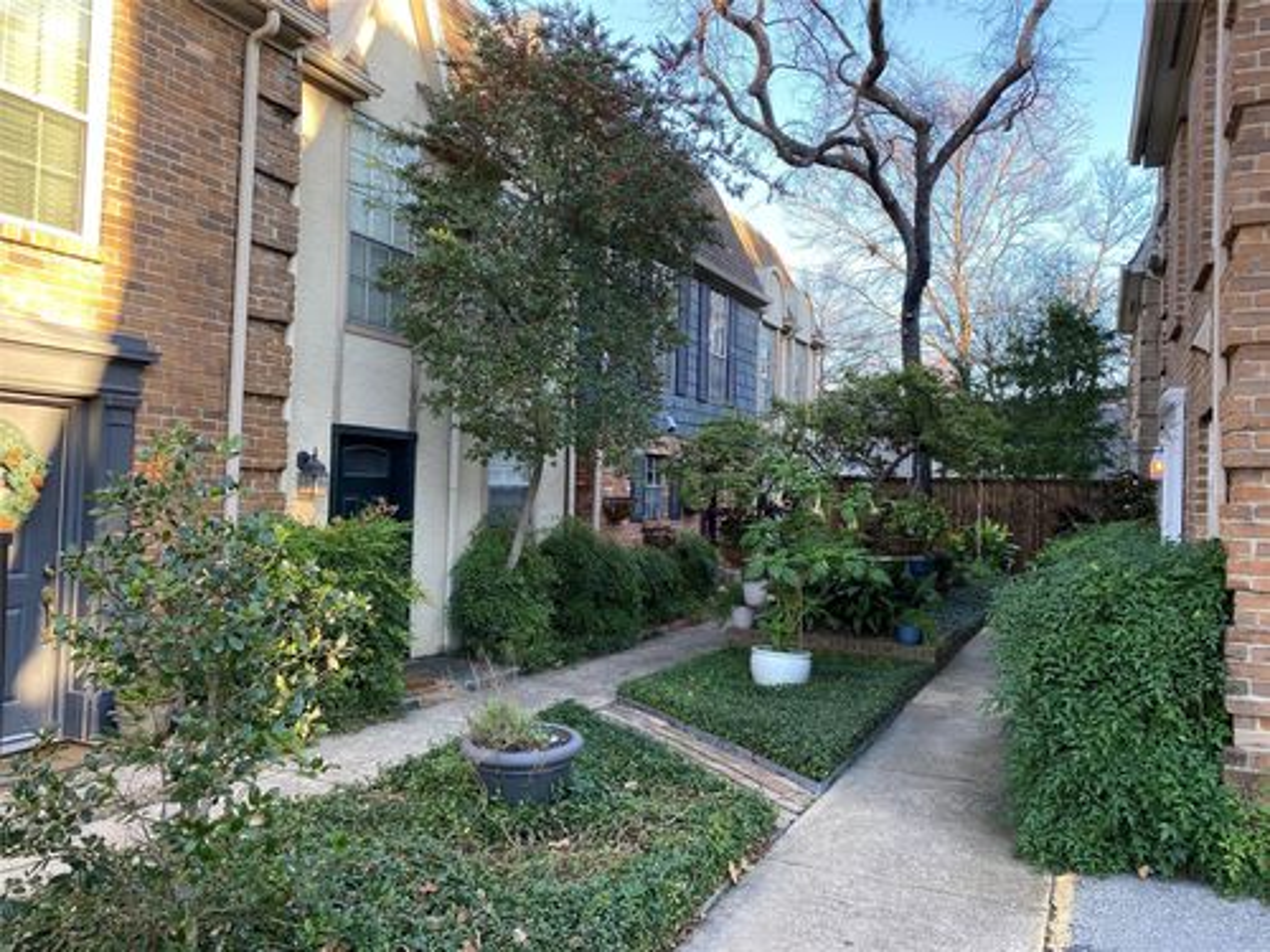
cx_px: 635
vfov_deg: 53.1
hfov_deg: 67.3
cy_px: 476
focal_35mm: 26
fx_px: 954
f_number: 1.8
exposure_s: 1/122
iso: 40
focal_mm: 4.25
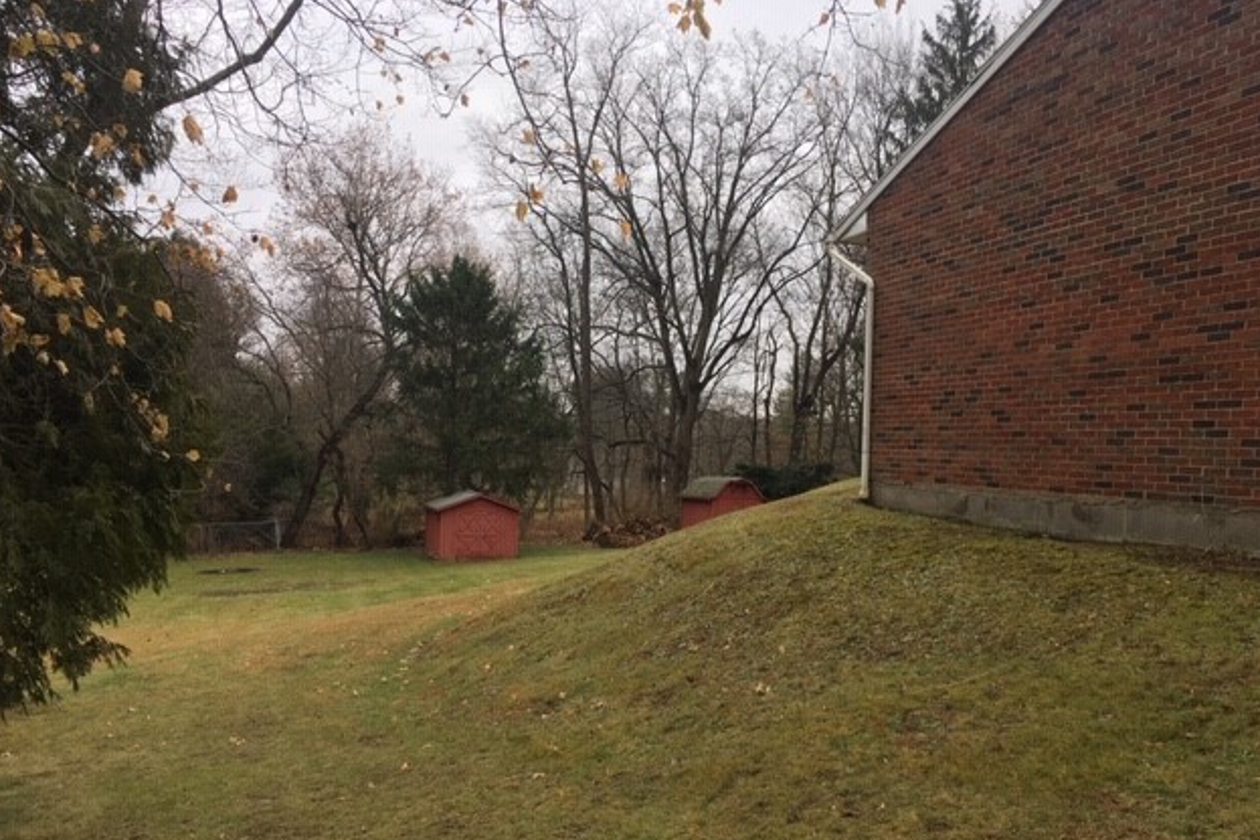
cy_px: 482
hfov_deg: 60.3
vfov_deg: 42.2
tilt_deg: -1.8
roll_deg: -0.7
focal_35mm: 31
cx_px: 619
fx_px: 1085
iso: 25
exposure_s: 1/120
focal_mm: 4.15
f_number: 2.2
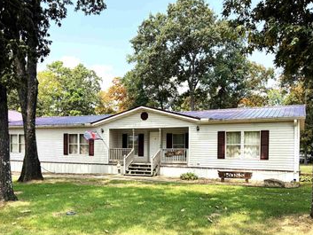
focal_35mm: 34
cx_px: 146
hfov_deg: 53.9
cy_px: 155
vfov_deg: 41.3
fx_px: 308
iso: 100
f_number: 1.78
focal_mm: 6.76
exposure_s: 1/1437
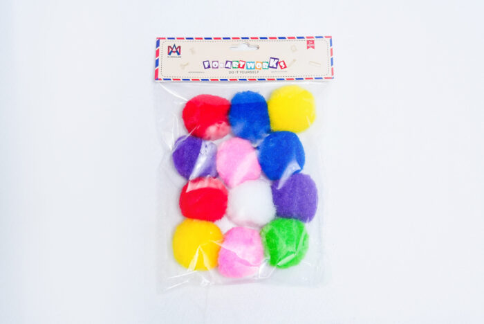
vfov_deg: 19.5
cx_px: 242
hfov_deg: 28.8
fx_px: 942
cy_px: 162
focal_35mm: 70
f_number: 10
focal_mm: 70
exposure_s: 1/200
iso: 3200
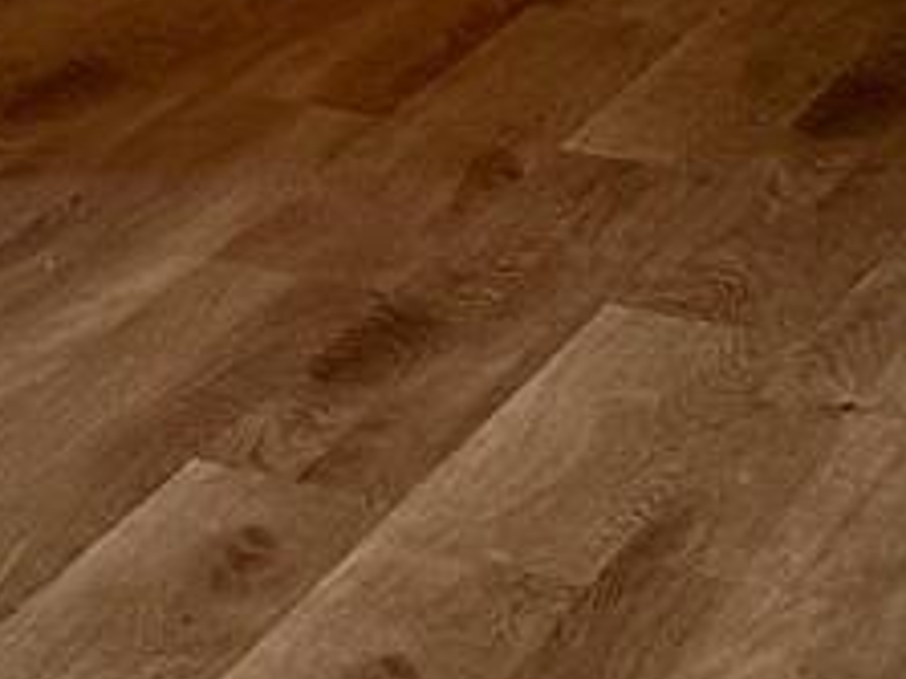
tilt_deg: -8.3
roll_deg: +1.7
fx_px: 4499
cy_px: -590
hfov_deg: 9.9
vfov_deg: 8.3
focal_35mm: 172
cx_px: -1394
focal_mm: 6.86
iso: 160
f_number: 1.78
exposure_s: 1/120
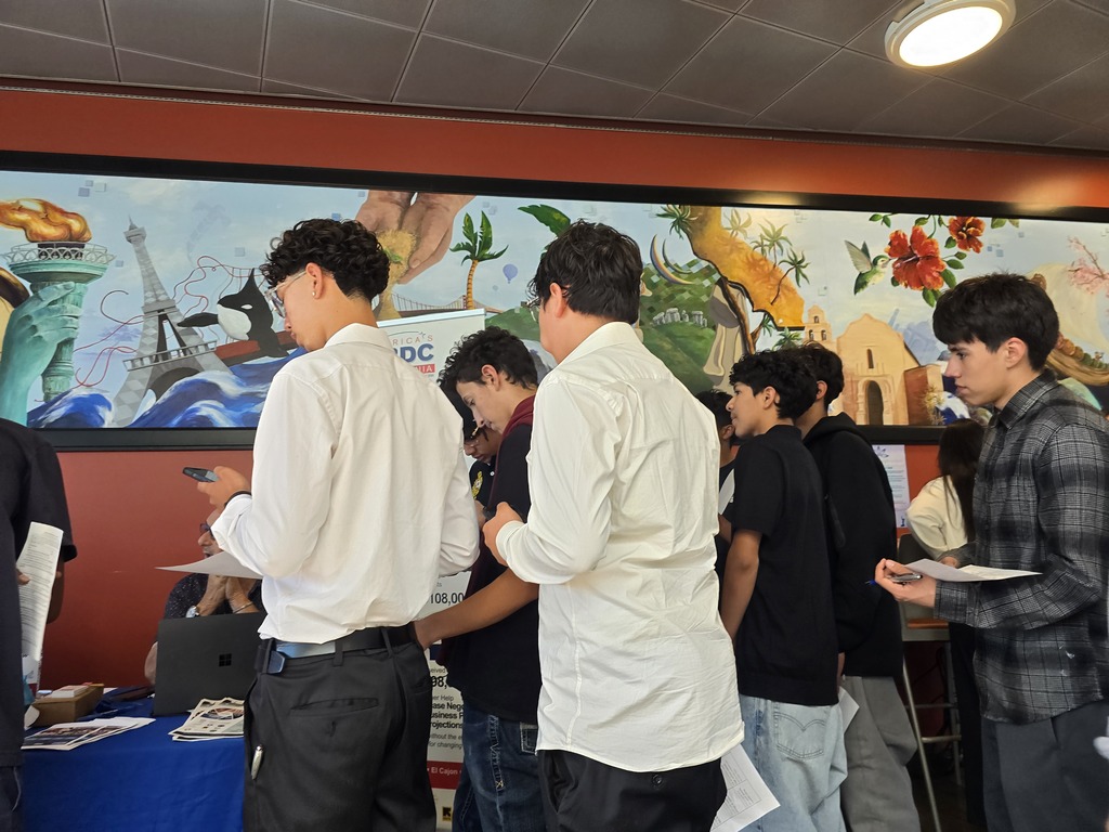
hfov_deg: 73.9
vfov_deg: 58.9
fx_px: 737
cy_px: 416
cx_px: 554
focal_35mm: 23
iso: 125
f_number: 1.7
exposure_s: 1/120
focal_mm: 6.3
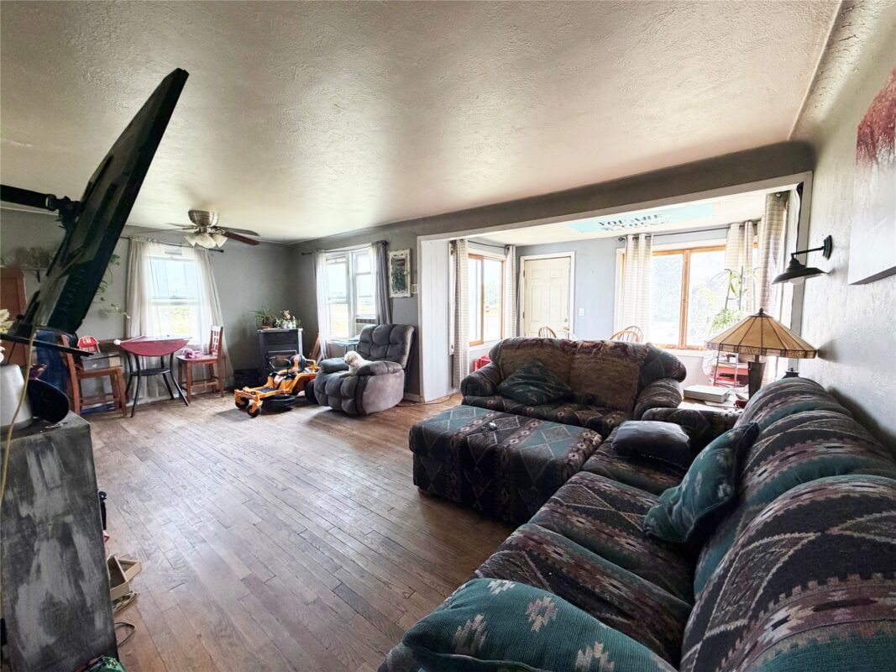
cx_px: 448
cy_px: 336
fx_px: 362
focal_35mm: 14
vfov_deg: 85.7
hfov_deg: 102.1
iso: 320
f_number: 2.2
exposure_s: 1/105
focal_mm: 2.22
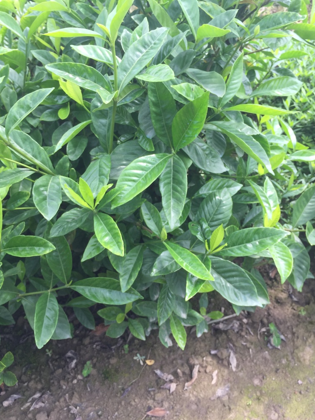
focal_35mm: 31
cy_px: 209
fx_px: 376
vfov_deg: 58.4
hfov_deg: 45.4
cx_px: 167
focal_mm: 4.15
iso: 32
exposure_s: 1/391
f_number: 2.2
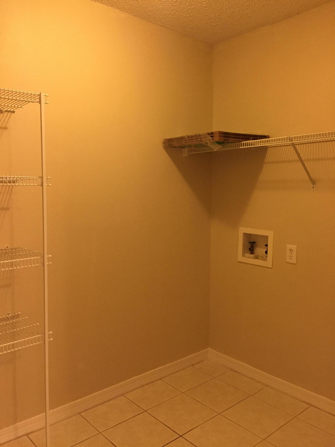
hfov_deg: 48.2
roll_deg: +0.0
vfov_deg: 61.7
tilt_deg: -4.7
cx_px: 168
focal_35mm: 29
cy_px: 224
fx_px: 374
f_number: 2.2
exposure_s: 1/30
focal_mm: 4.15
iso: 160
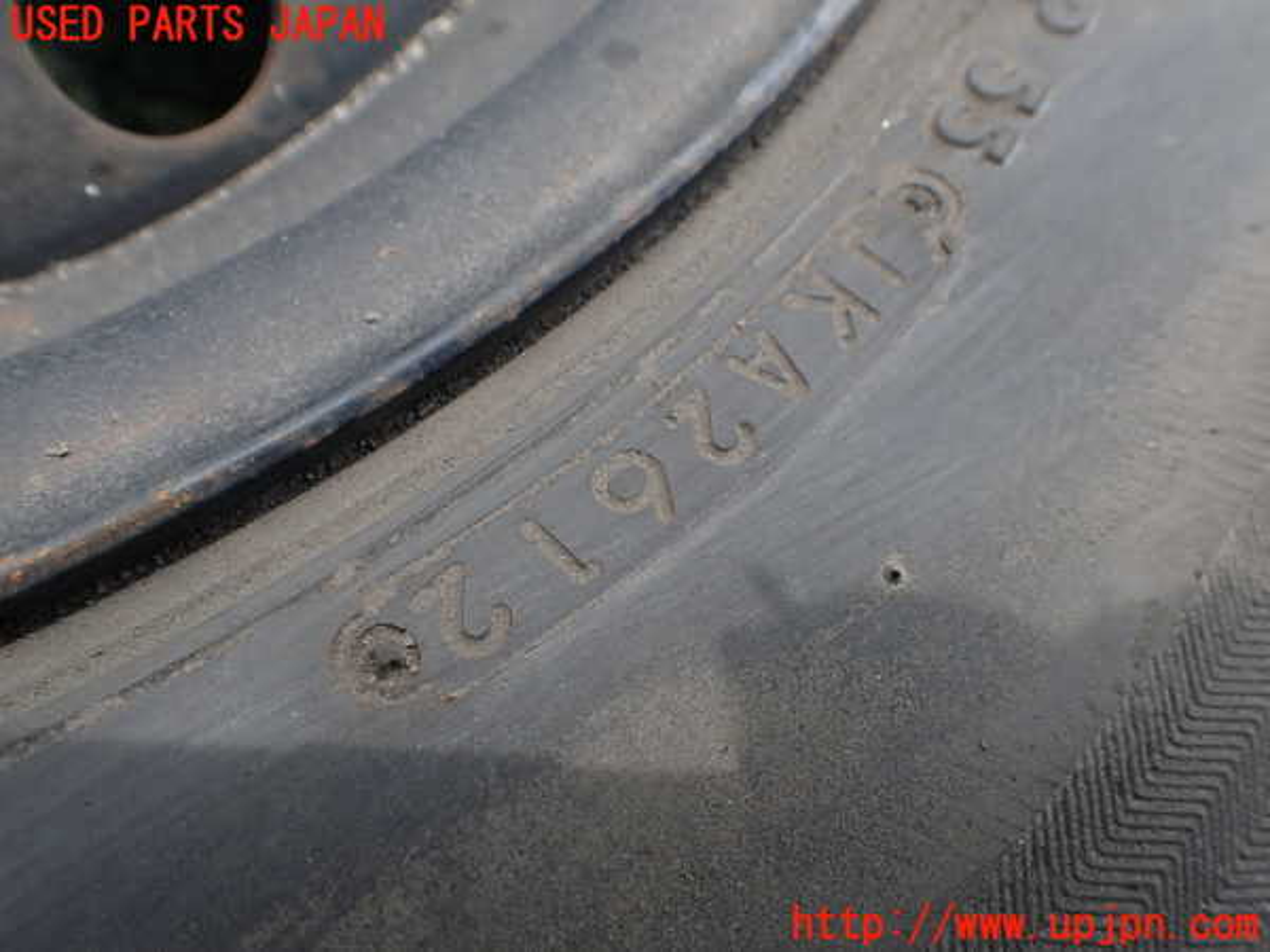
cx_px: 635
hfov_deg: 60.0
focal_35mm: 30
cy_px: 476
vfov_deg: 46.8
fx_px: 1101
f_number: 3.2
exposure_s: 1/400
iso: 100
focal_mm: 5.4
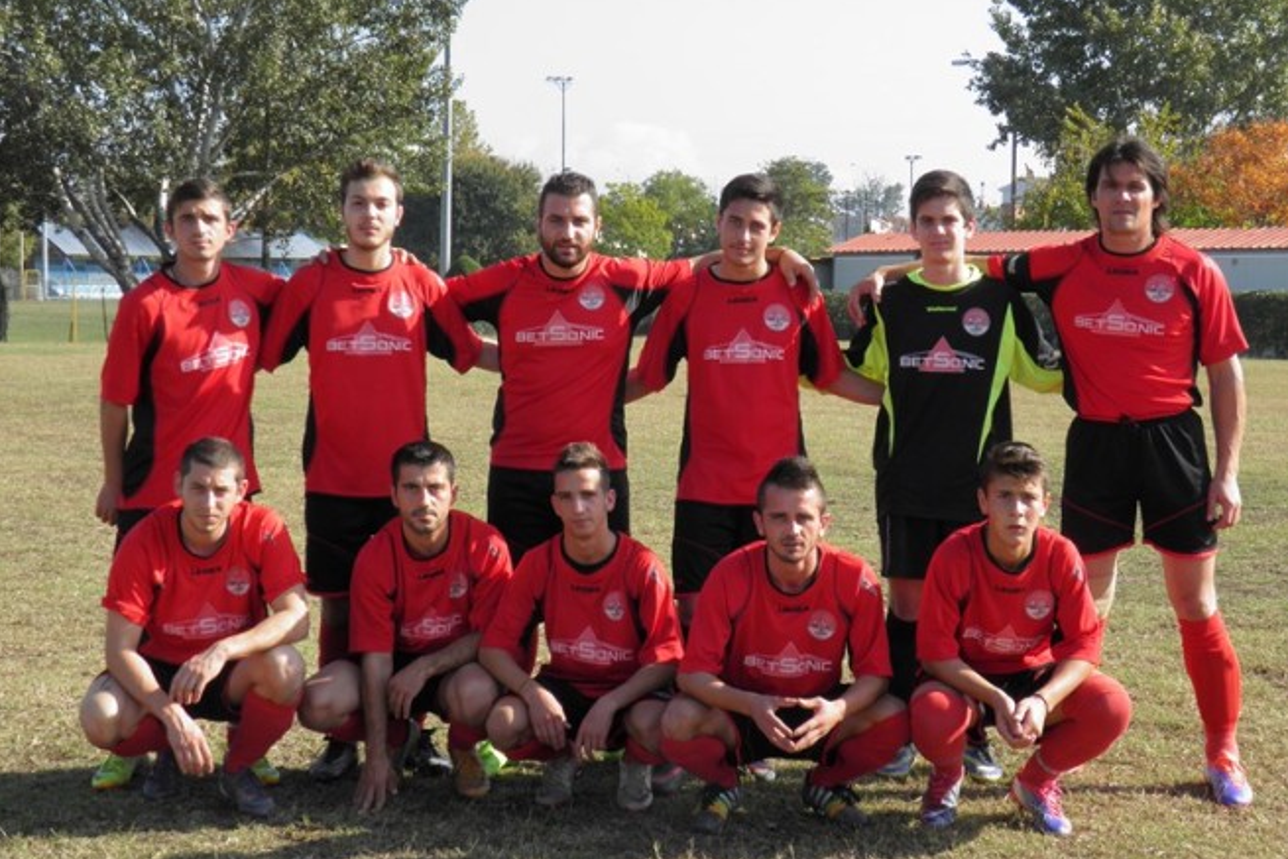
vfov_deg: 20.9
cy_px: 410
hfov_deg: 31.0
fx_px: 2326
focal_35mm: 65
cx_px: 645
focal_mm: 11.2
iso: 50
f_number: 6
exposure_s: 1/160
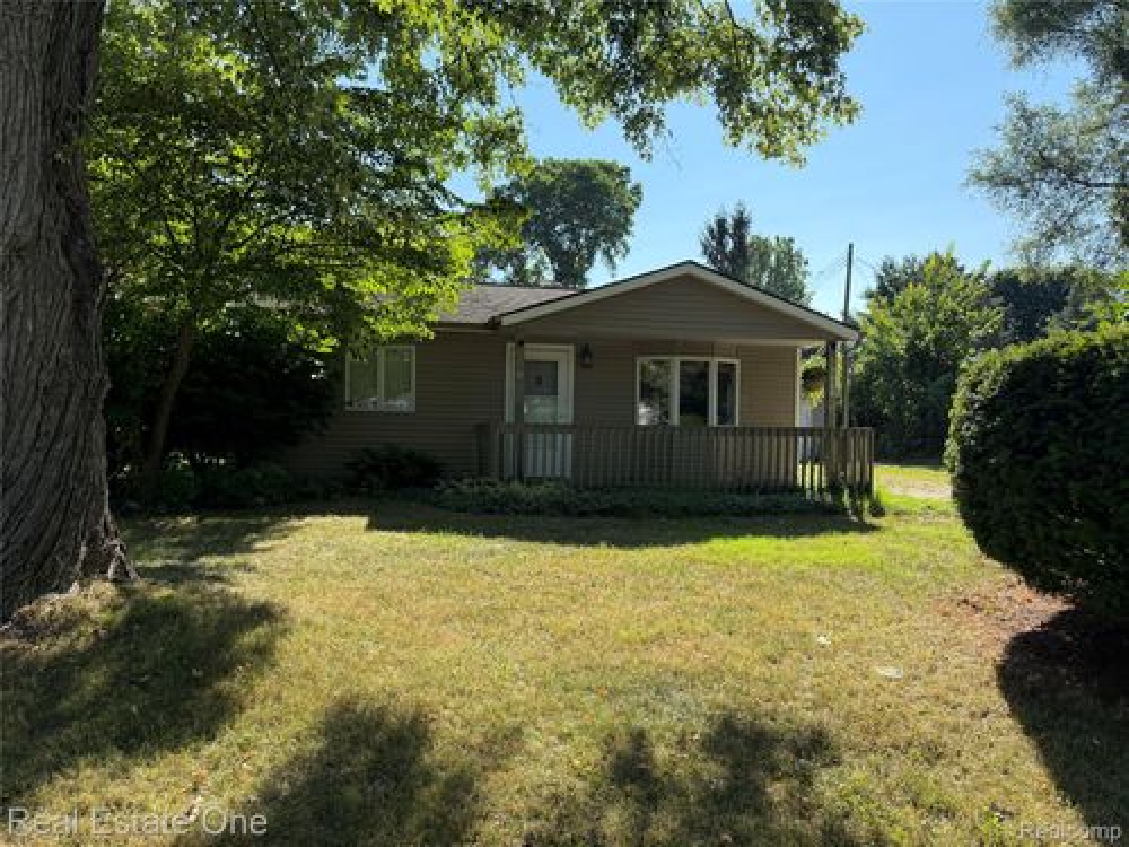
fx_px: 783
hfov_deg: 71.6
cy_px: 424
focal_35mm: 24
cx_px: 564
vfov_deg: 56.8
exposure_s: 1/2299
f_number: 1.78
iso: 100
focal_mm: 6.76
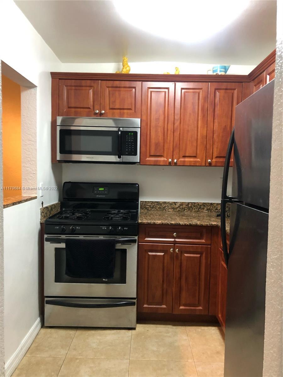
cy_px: 188
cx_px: 142
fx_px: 305
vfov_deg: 63.4
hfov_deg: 49.7
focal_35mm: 28
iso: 100
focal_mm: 3.99
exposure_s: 1/8
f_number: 1.8
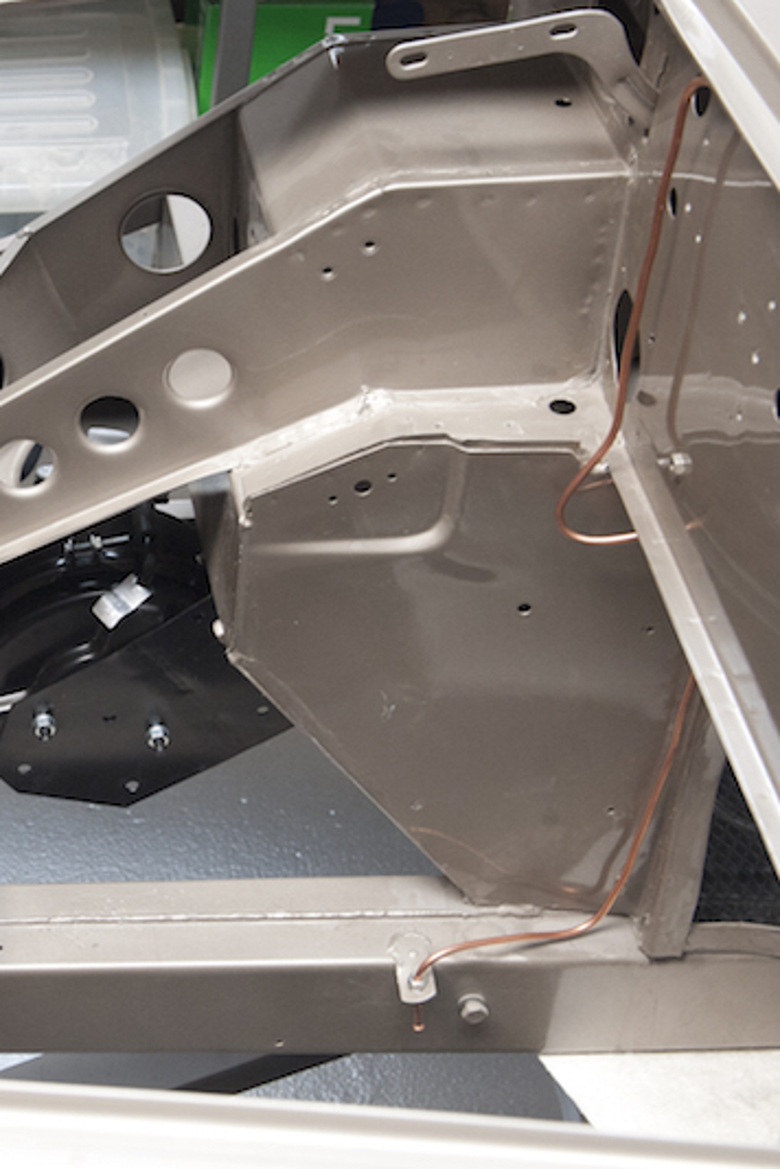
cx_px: -92
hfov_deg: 18.9
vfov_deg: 29.2
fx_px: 2242
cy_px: 518
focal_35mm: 69
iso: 3200
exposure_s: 1/100
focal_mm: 36
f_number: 7.1
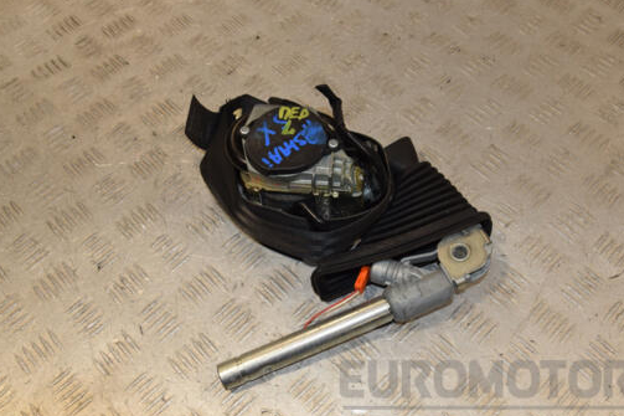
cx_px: 316
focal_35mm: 38
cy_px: 214
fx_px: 651
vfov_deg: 35.4
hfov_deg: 51.2
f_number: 7.1
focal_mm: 21
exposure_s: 1/200
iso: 800
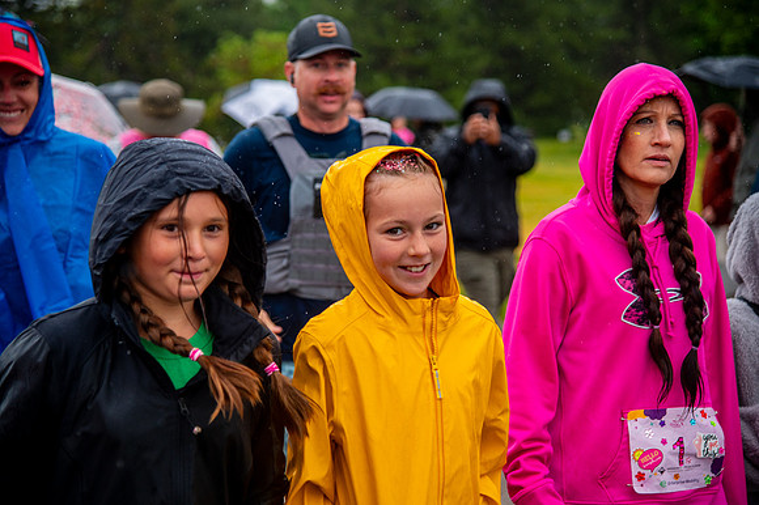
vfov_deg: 16.6
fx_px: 1728
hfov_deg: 24.8
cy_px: 252
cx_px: 380
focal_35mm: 82
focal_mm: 82
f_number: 4
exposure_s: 1/1600
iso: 1600
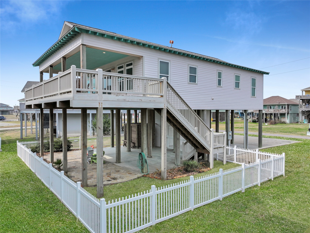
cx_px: 155
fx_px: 215
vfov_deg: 56.8
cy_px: 116
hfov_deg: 71.6
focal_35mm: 24
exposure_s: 1/2000
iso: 140
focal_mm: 12.29
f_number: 2.8
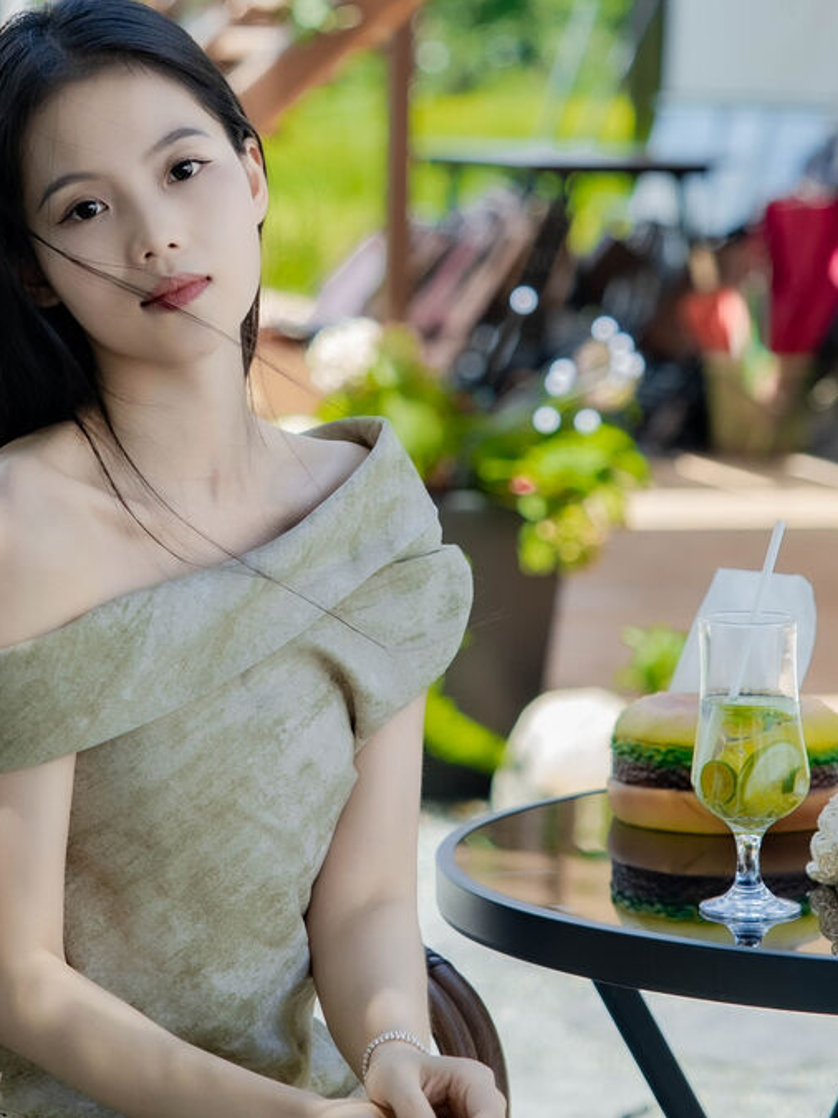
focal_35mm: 159
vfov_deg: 12.4
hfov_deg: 9.3
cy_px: 202
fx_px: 5134
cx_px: 406
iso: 160
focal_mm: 62
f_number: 2.8
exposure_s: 1/640
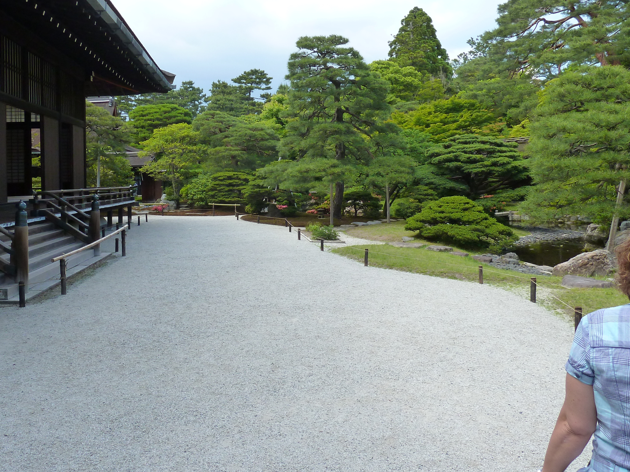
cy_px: 181
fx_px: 601
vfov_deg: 42.7
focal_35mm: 33
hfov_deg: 54.7
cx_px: 234
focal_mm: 4.1
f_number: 4
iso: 125
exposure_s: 1/200
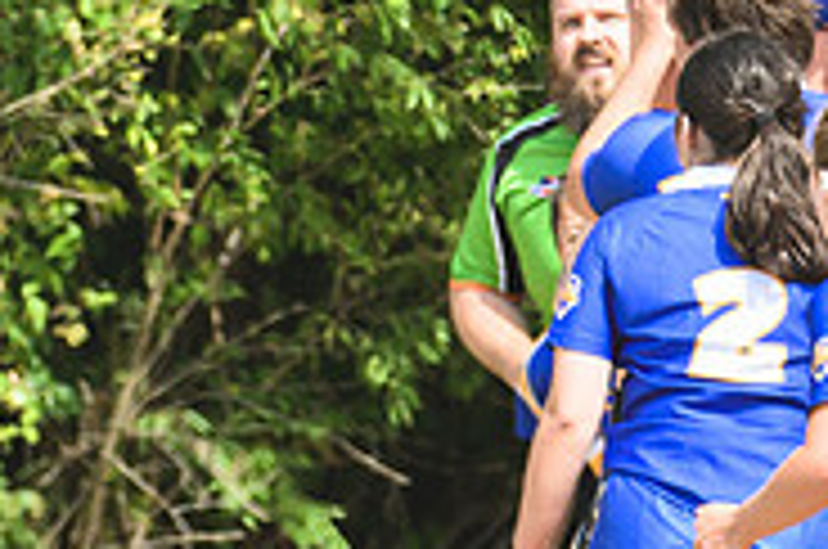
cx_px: 225
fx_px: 45231
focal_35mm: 1970
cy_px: -388
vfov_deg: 0.7
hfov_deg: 1.0
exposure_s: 1/1000
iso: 500
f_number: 5.6
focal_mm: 300
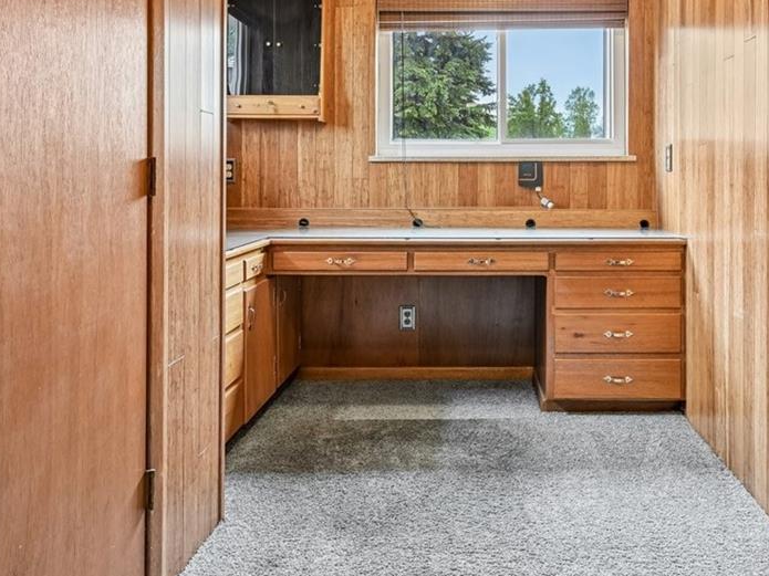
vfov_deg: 44.3
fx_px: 689
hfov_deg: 57.8
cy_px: 165
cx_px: 469
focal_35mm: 31
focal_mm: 14
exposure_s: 1/6
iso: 400
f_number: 11
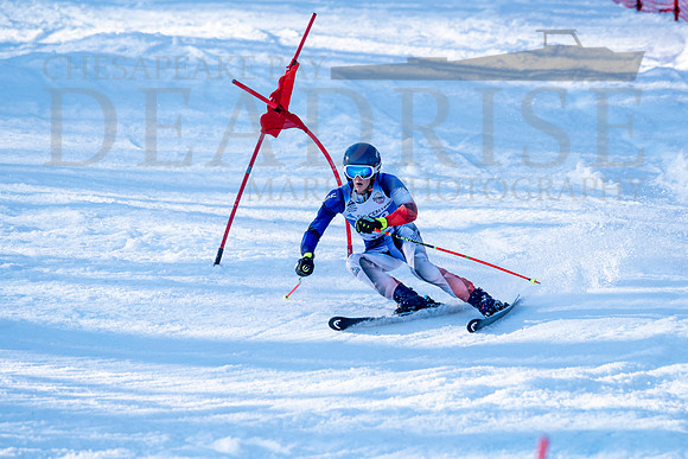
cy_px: 209
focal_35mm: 640
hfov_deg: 3.2
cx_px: 394
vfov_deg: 2.1
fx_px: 12240
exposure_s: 1/2000
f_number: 8
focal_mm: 560
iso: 1250
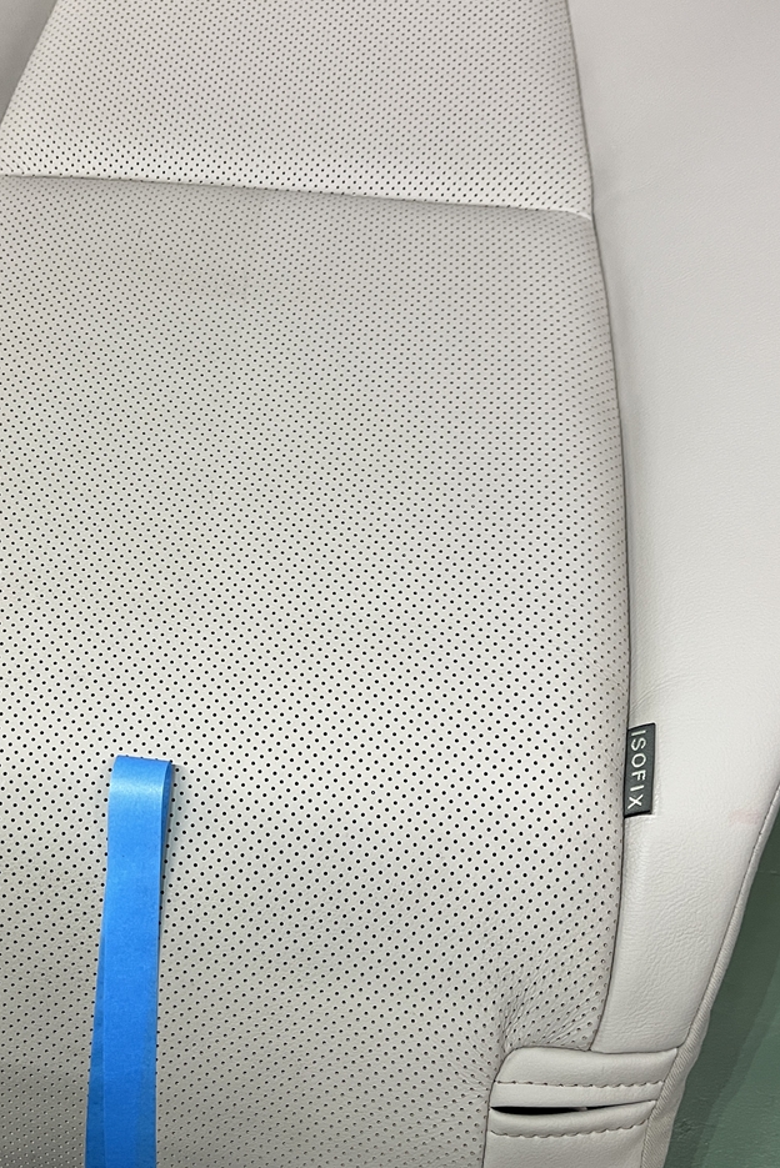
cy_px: 587
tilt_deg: -66.6
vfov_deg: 51.9
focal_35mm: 37
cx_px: 206
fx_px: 1202
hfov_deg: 35.3
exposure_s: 1/93
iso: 125
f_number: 1.6
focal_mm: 5.1
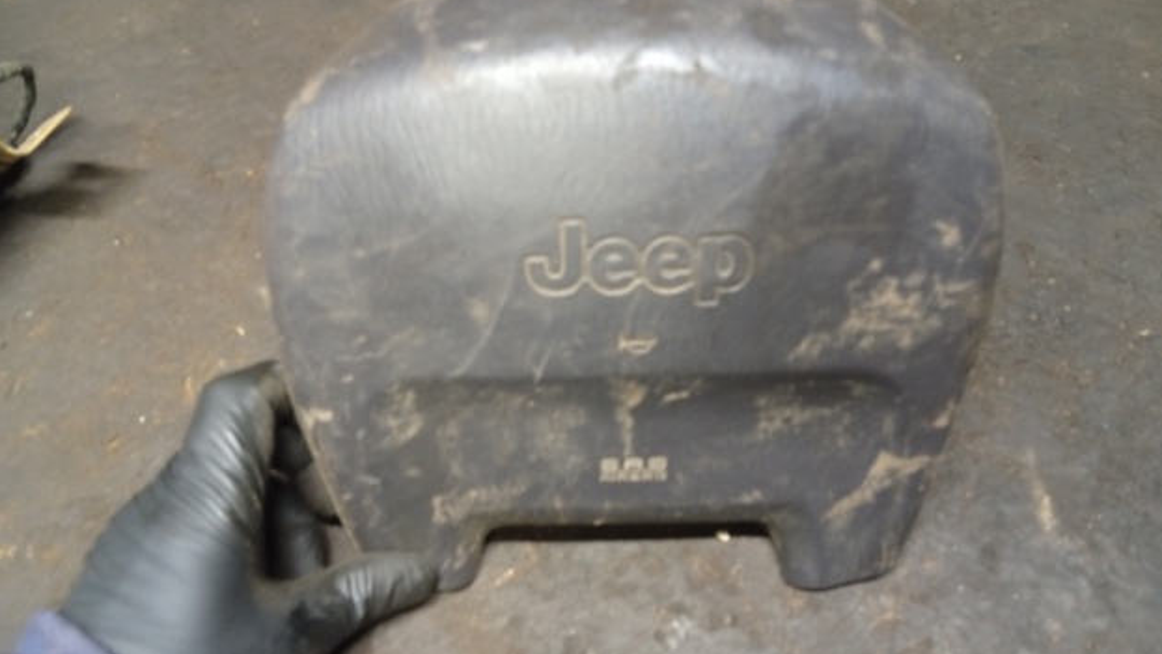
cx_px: 590
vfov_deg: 40.1
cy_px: 380
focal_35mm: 29
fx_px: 894
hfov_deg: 66.0
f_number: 1.8
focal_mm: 3.96
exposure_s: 1/16.7
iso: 2734
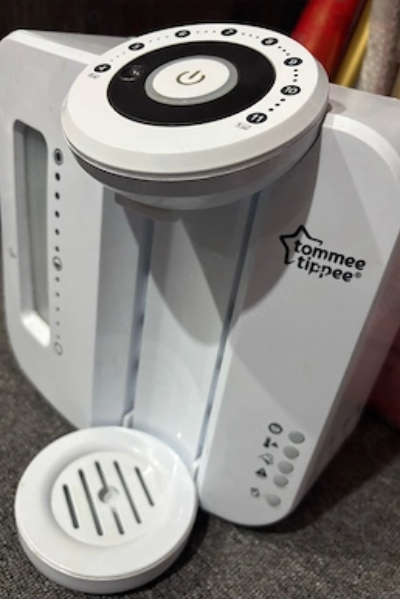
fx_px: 466
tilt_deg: -29.6
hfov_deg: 46.5
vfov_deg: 65.4
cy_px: 307
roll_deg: -9.3
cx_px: 202
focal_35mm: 28
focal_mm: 5.96
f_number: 1.6
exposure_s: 1/50
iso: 320
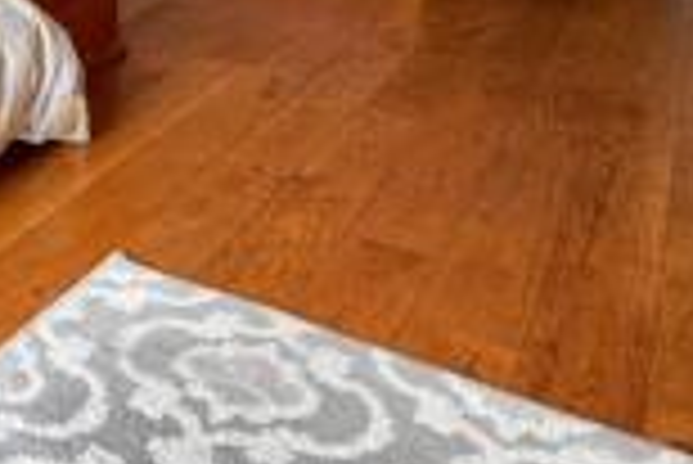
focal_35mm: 55
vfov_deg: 20.1
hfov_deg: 33.7
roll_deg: -0.9
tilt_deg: -0.9
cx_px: 34
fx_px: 1060
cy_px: -291
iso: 160
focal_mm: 2.22
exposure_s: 1/121
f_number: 2.2
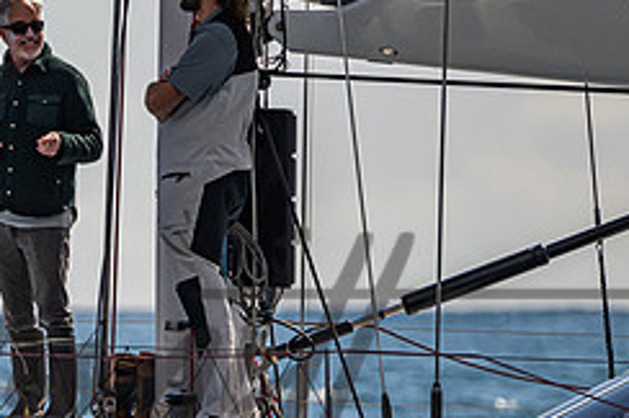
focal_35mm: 1277
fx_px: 22282
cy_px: 288
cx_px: -81
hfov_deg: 1.6
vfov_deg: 1.1
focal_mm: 400
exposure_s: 1/5000
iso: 400
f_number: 5.6
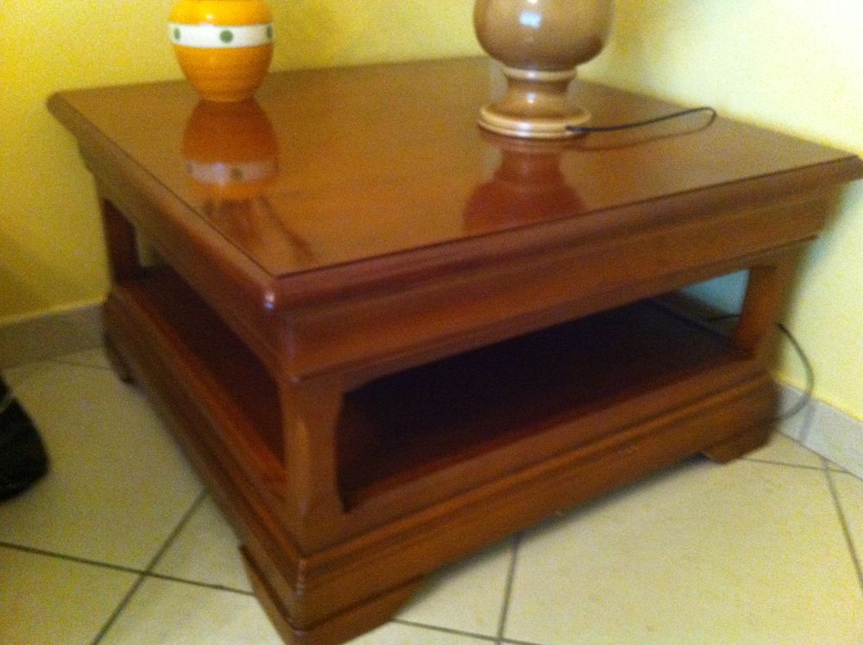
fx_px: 871
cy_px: 322
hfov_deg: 52.7
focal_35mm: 35
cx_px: 432
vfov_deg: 40.6
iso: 1000
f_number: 2.8
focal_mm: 3.85
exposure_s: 1/15
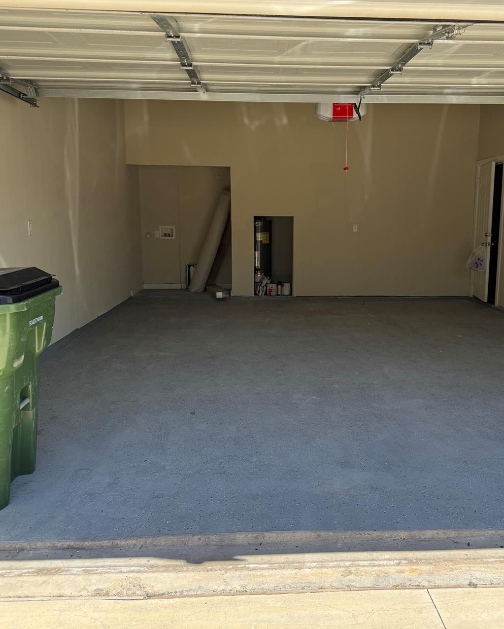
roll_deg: -1.1
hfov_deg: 49.9
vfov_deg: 60.4
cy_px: 289
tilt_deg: -6.6
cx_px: 277
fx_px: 541
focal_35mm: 29
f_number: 1.78
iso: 100
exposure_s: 1/2299
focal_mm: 6.76
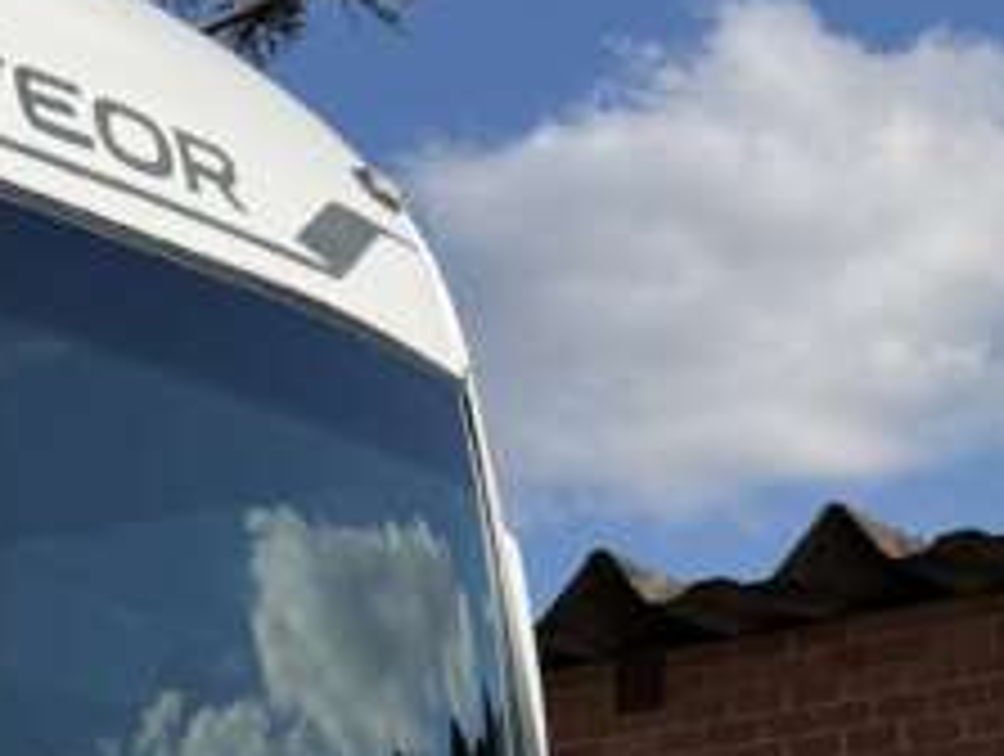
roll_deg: +1.8
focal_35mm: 116
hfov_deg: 14.6
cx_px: -864
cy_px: 1336
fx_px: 3370
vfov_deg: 11.9
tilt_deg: +0.4
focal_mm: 6.76
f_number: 1.78
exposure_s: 1/6173
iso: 80
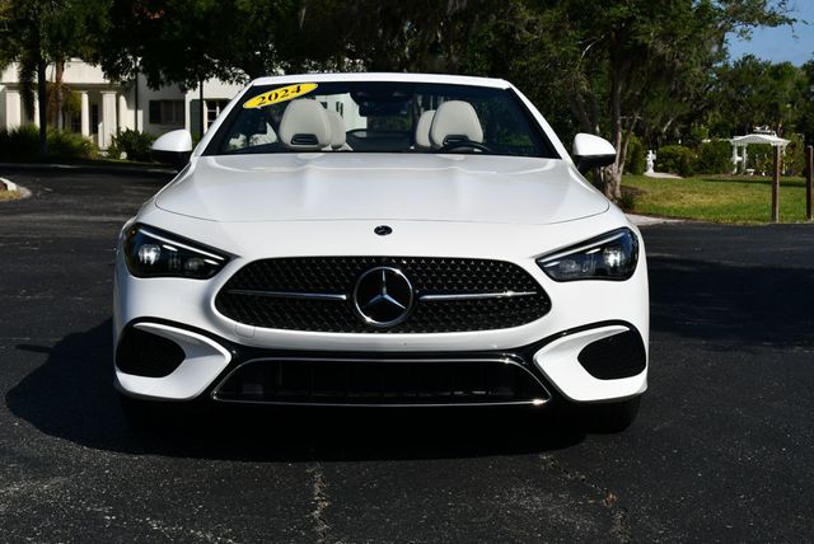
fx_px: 1448
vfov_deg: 21.3
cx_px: 407
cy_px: 272
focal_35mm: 64
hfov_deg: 31.4
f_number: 10
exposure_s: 1/400
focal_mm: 32
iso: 100
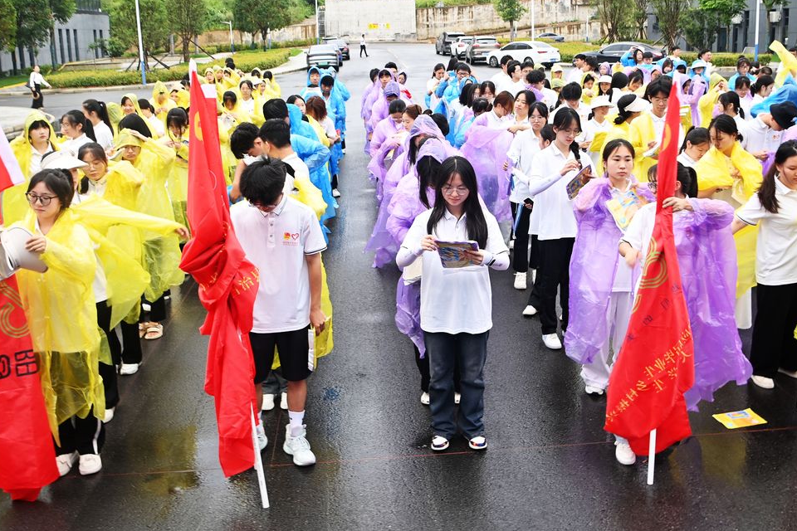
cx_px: 394
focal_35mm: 30
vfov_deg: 43.5
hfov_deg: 61.9
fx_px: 664
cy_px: 234
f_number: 2.8
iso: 100
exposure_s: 1/80
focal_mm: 24
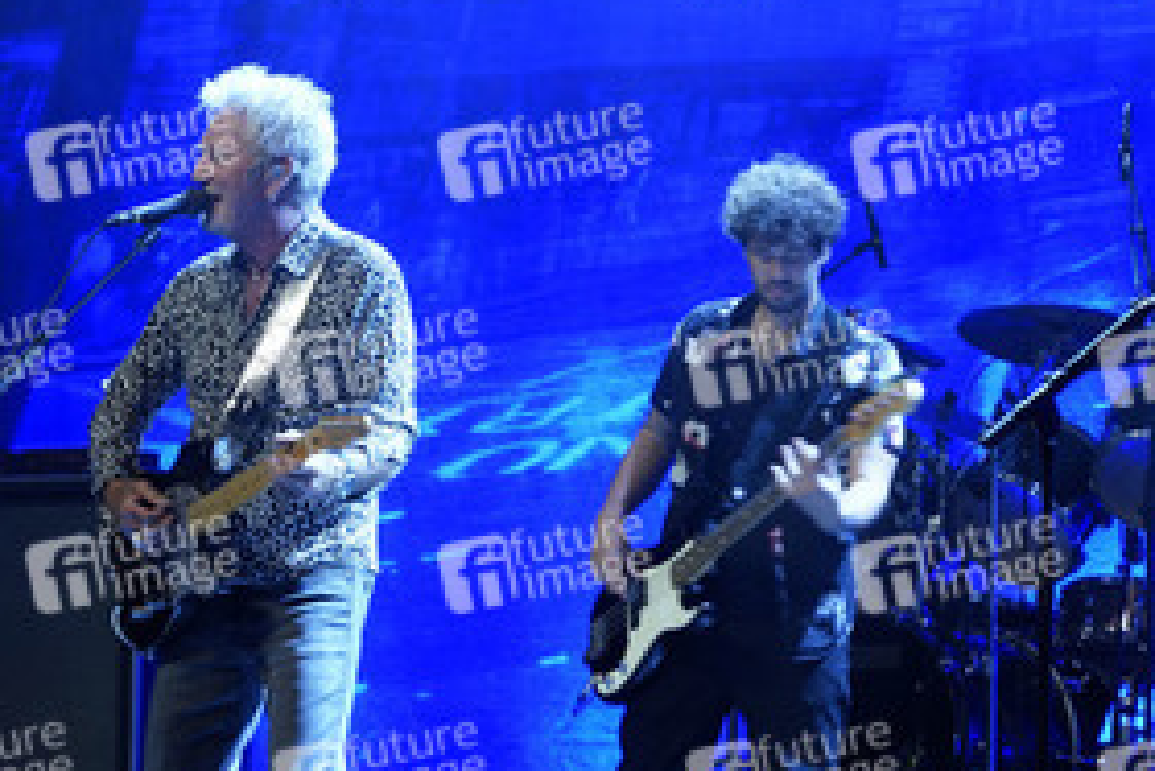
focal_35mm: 188
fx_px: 6035
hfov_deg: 10.9
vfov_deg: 7.3
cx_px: 848
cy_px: 462
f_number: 5.6
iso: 1600
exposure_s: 1/60
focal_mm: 117
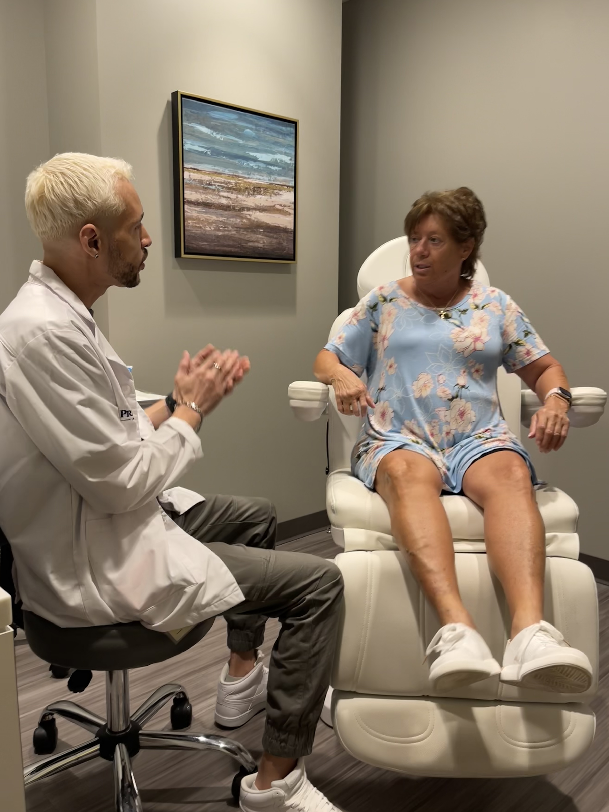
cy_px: 406
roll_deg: -1.4
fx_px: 586
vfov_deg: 69.4
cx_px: 304
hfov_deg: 54.9
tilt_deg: -8.0
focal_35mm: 25
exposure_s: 1/60
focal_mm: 5.1
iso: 80
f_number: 1.6
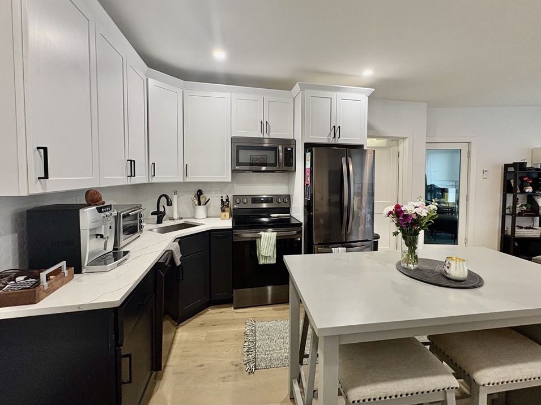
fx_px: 234
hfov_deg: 98.1
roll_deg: -0.4
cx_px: 281
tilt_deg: -3.2
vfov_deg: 81.6
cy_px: 189
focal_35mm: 15
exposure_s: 1/60
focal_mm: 2.22
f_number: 2.2
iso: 160
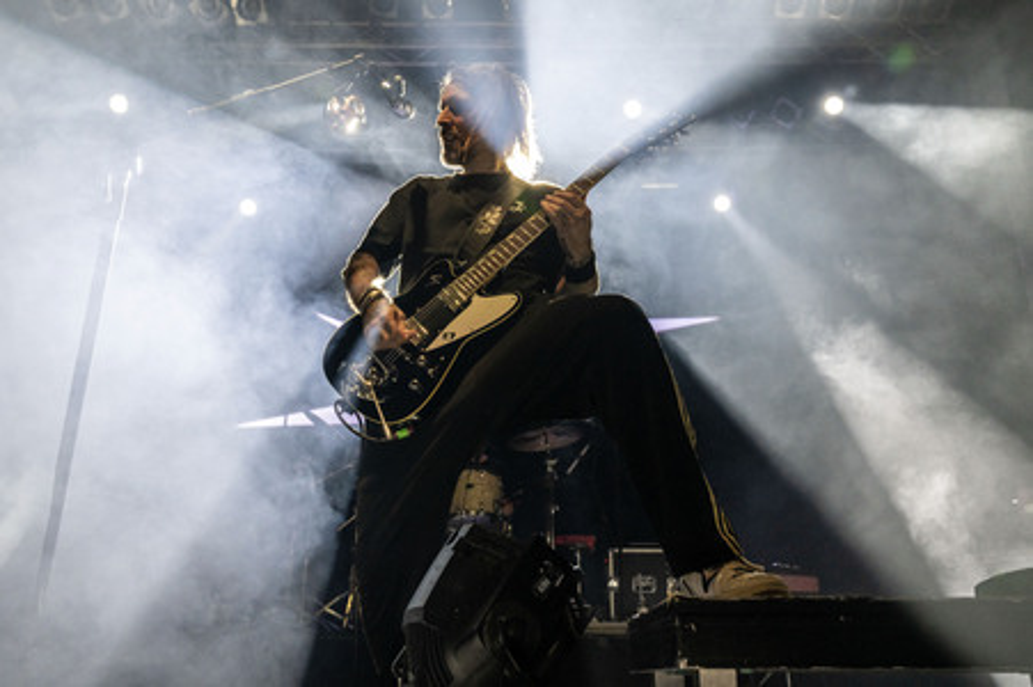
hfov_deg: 63.7
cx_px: 516
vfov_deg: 44.9
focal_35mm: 29
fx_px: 832
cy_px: 344
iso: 3200
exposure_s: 1/320
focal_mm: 29
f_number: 5
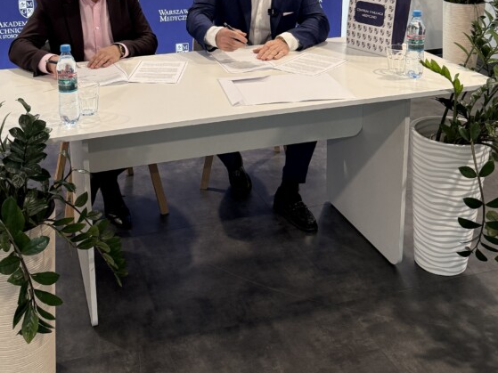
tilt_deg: -11.7
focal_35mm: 44
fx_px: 633
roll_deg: +0.6
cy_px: 30
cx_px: 200
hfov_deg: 42.7
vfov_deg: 31.2
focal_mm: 6.76
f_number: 1.78
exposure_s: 1/100
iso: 250
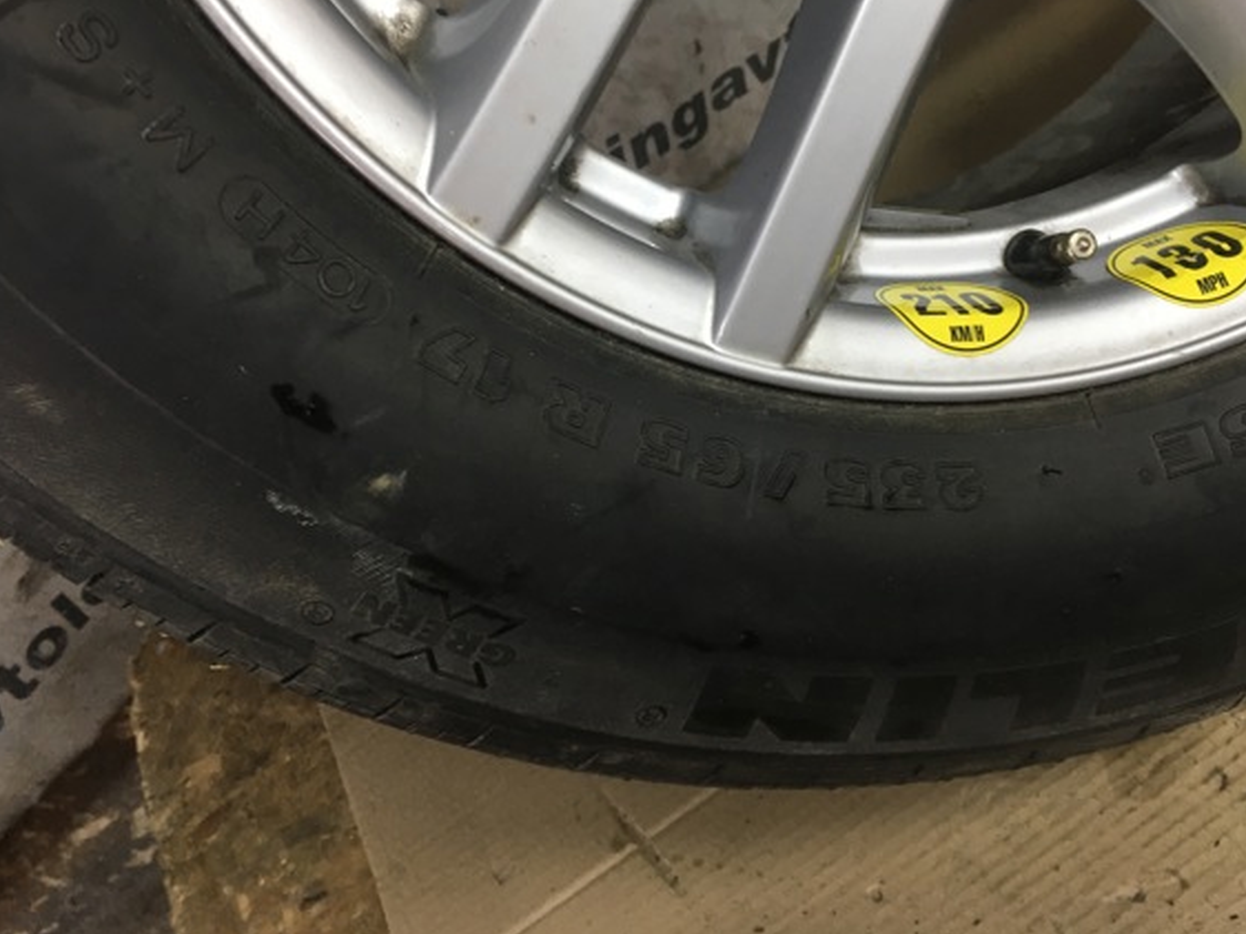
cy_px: 414
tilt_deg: -47.9
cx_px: 687
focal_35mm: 33
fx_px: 1187
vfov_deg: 42.8
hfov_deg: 55.3
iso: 50
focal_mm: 4.15
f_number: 2.2
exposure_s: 1/33
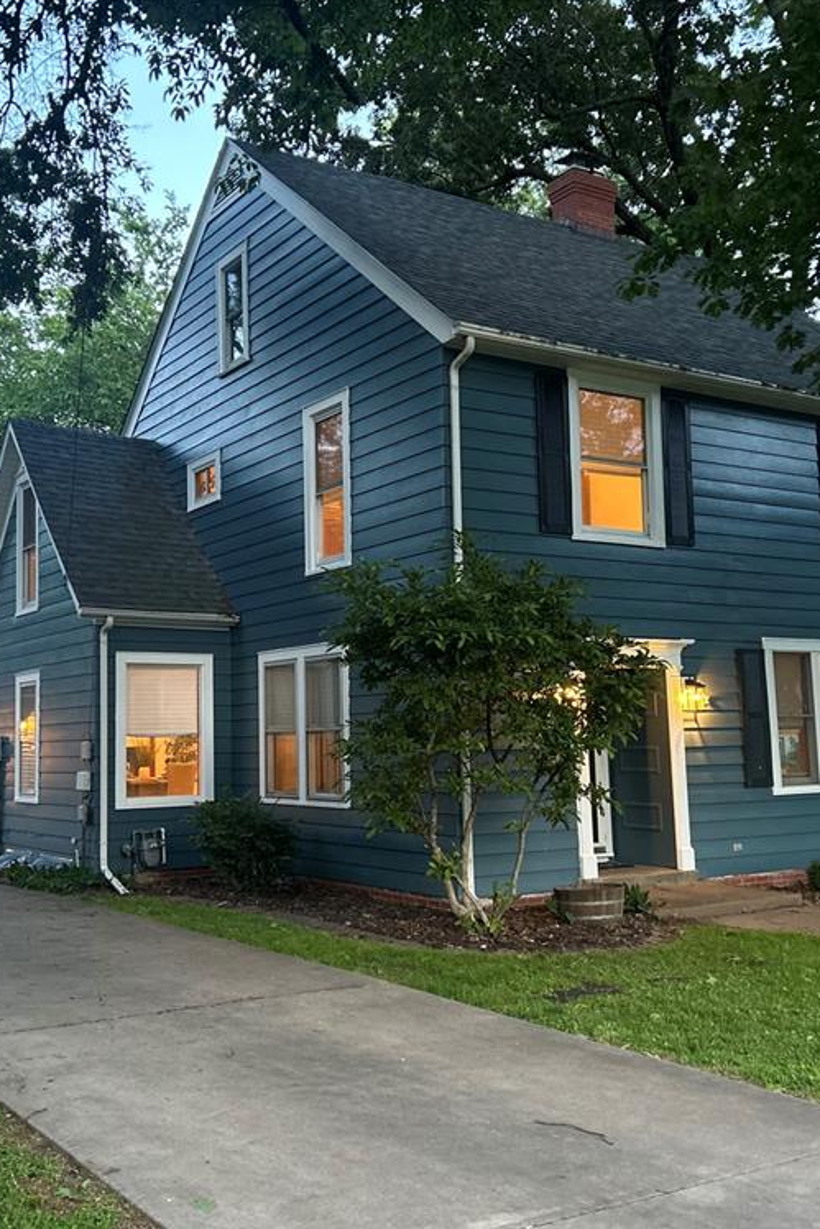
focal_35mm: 37
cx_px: 319
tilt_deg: +4.8
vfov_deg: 51.9
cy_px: 624
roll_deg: +1.1
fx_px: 1263
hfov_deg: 35.8
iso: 400
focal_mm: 5.7
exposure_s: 1/60
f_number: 1.5
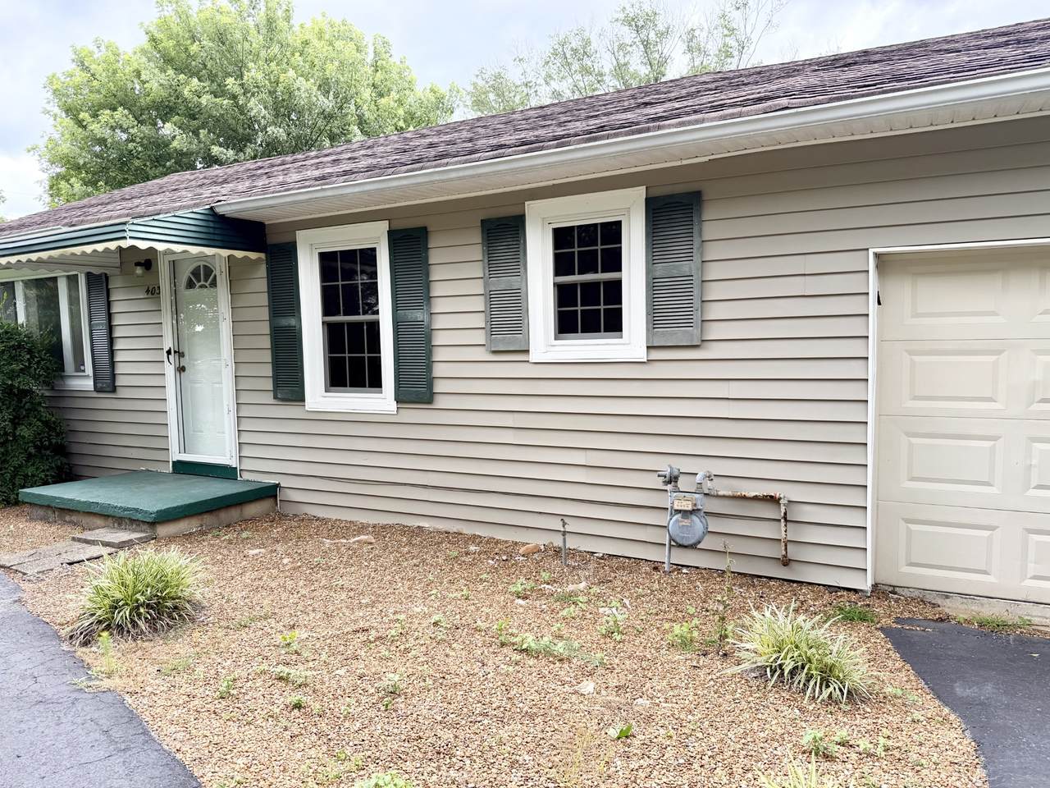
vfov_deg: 56.8
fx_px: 728
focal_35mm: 24
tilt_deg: -4.4
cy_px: 394
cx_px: 525
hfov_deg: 71.6
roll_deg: +1.9
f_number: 1.78
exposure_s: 1/372
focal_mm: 6.76
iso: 80
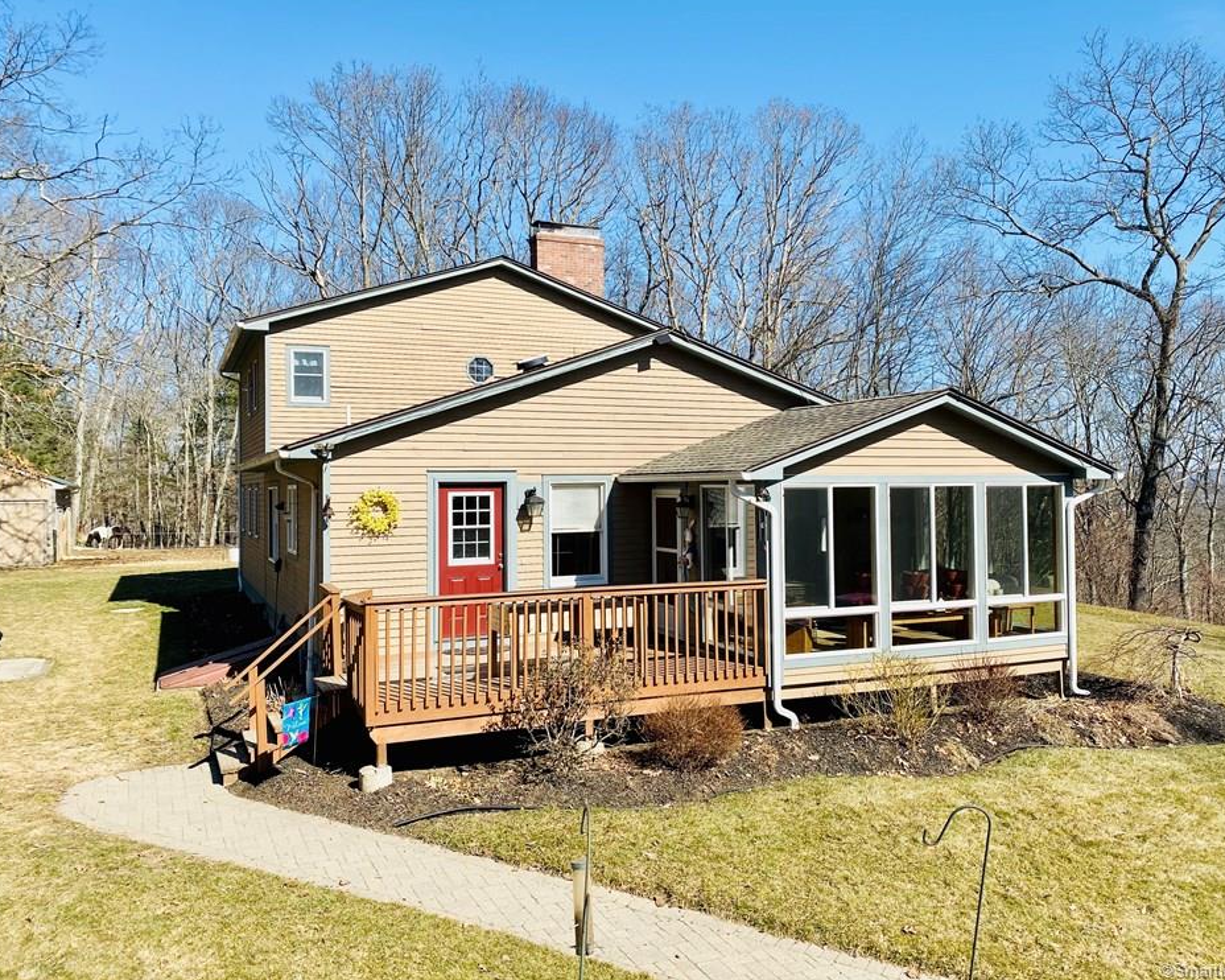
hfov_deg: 62.1
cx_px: 668
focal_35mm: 28
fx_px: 1015
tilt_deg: +1.1
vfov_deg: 51.5
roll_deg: +0.0
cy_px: 475
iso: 32
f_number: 1.8
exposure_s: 1/2632
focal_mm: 4.25
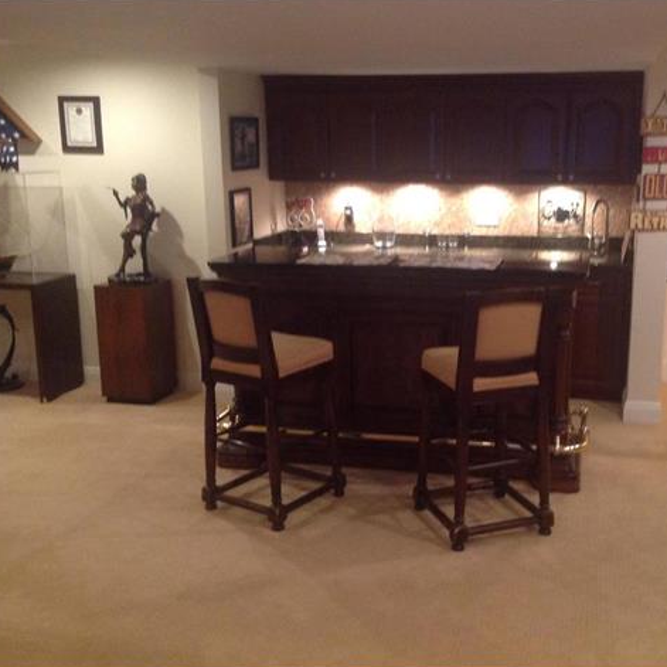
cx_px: 416
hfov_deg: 39.8
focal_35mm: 42
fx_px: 916
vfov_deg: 40.0
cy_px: 334
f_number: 2.4
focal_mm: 4.28
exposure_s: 1/15
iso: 320
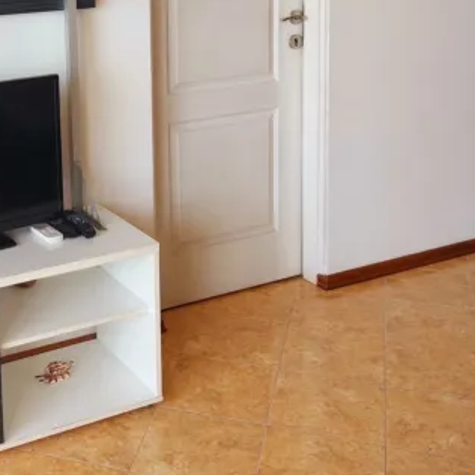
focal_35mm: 56
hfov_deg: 29.4
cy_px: 56
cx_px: 51
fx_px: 869
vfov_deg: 29.4
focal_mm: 5.23
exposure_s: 1/120
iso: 64
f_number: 1.8
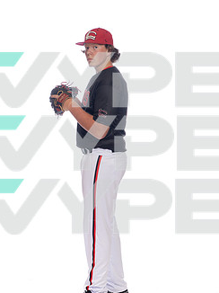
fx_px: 752
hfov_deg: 16.6
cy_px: 144
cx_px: 104
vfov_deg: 22.0
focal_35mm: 89
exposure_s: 1/250
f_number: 7.1
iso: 800
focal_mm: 67
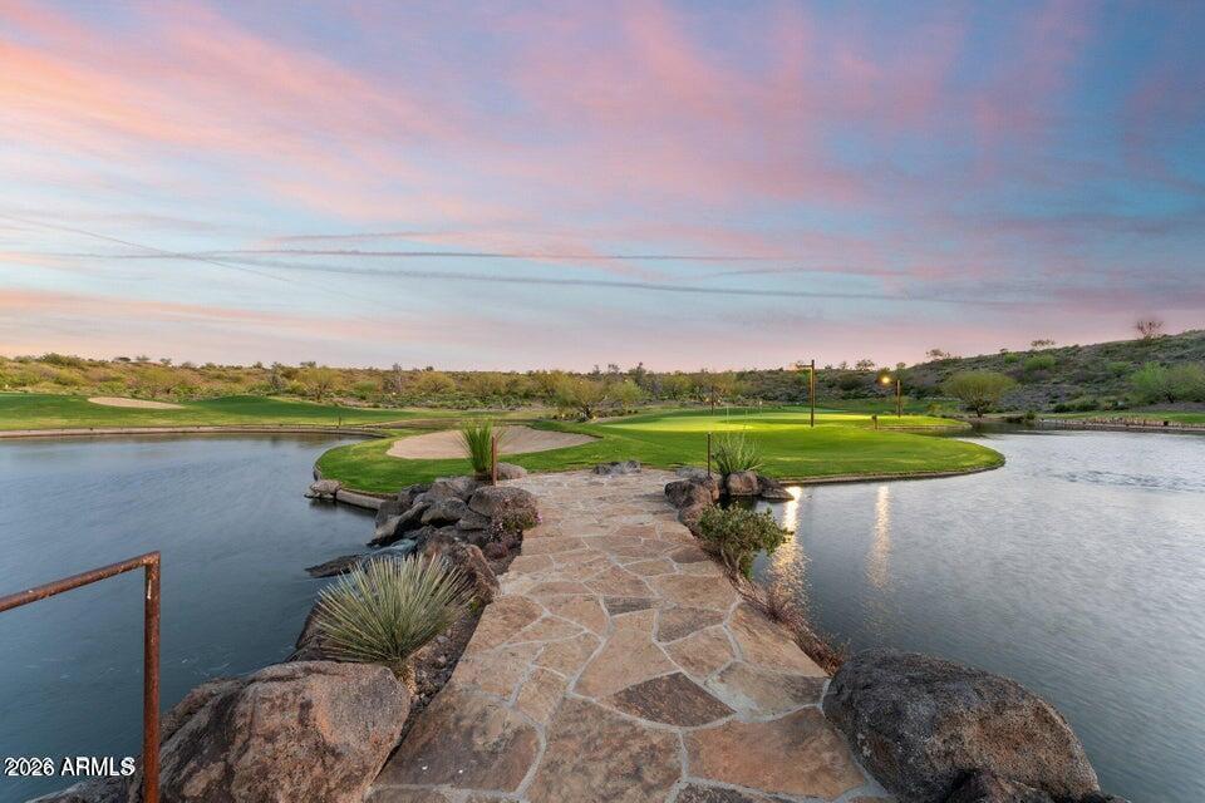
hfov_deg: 104.3
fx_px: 469
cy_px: 402
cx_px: 602
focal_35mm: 14
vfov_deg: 81.2
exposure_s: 2
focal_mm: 14
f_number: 8
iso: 400
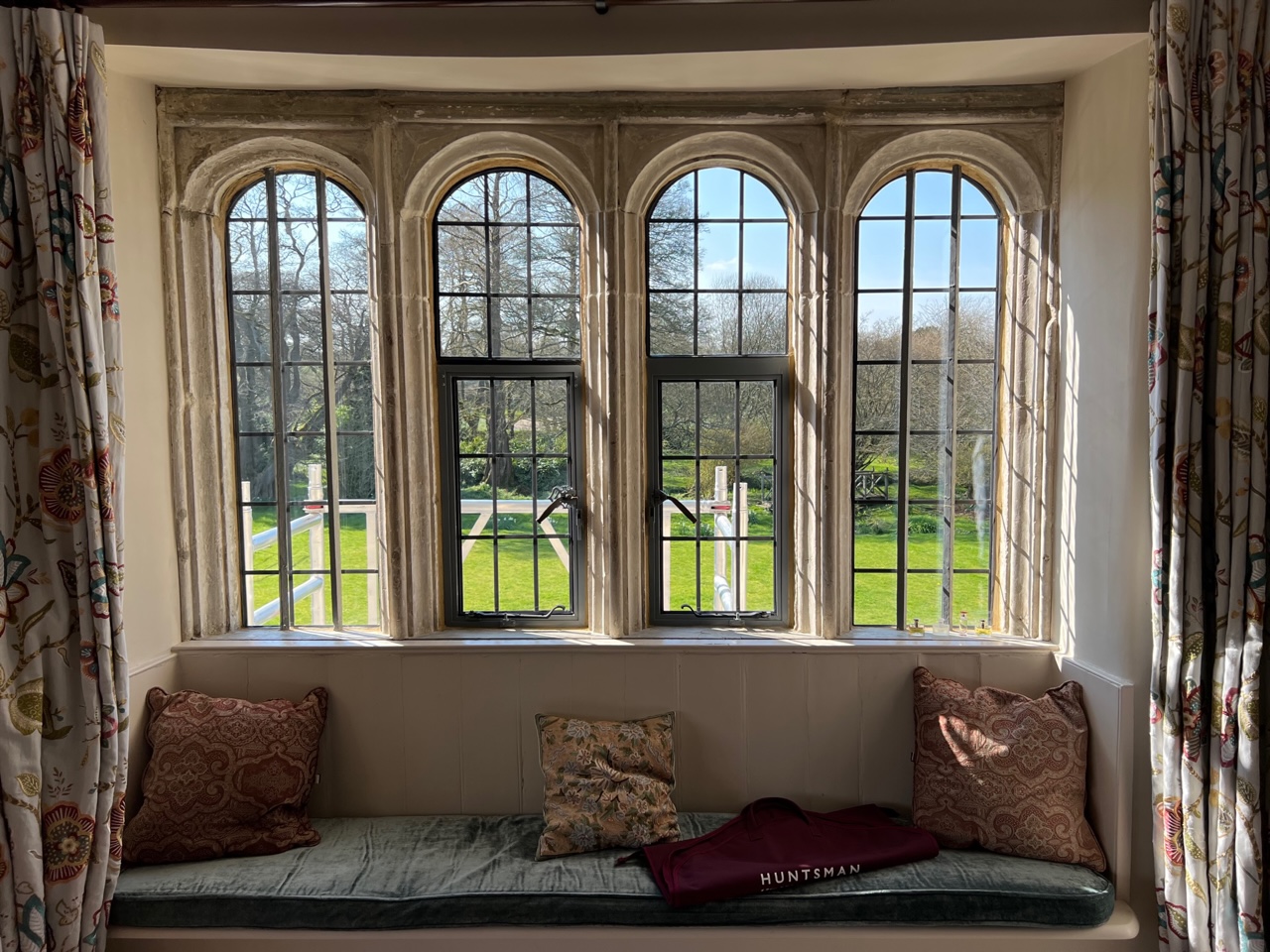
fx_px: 954
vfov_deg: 53.1
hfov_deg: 67.3
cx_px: 635
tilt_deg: -6.6
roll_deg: -0.9
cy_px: 476
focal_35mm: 26
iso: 50
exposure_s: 1/763
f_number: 1.5
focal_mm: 5.7
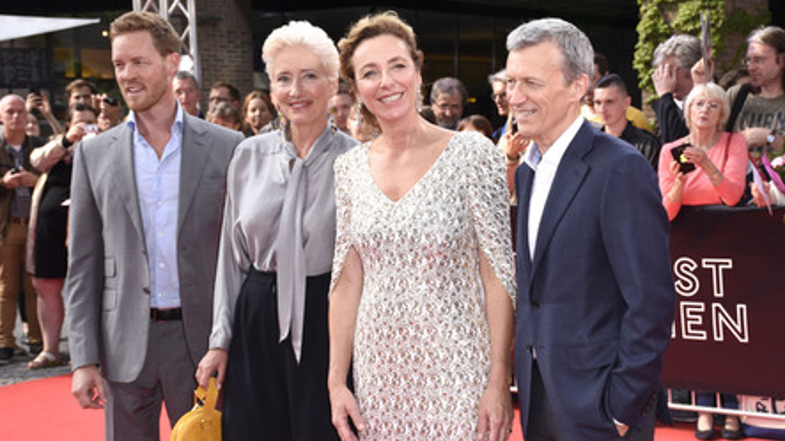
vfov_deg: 18.8
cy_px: 257
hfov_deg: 32.8
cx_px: 396
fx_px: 1332
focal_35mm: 64
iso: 160
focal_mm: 40
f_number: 6.3
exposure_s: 1/160
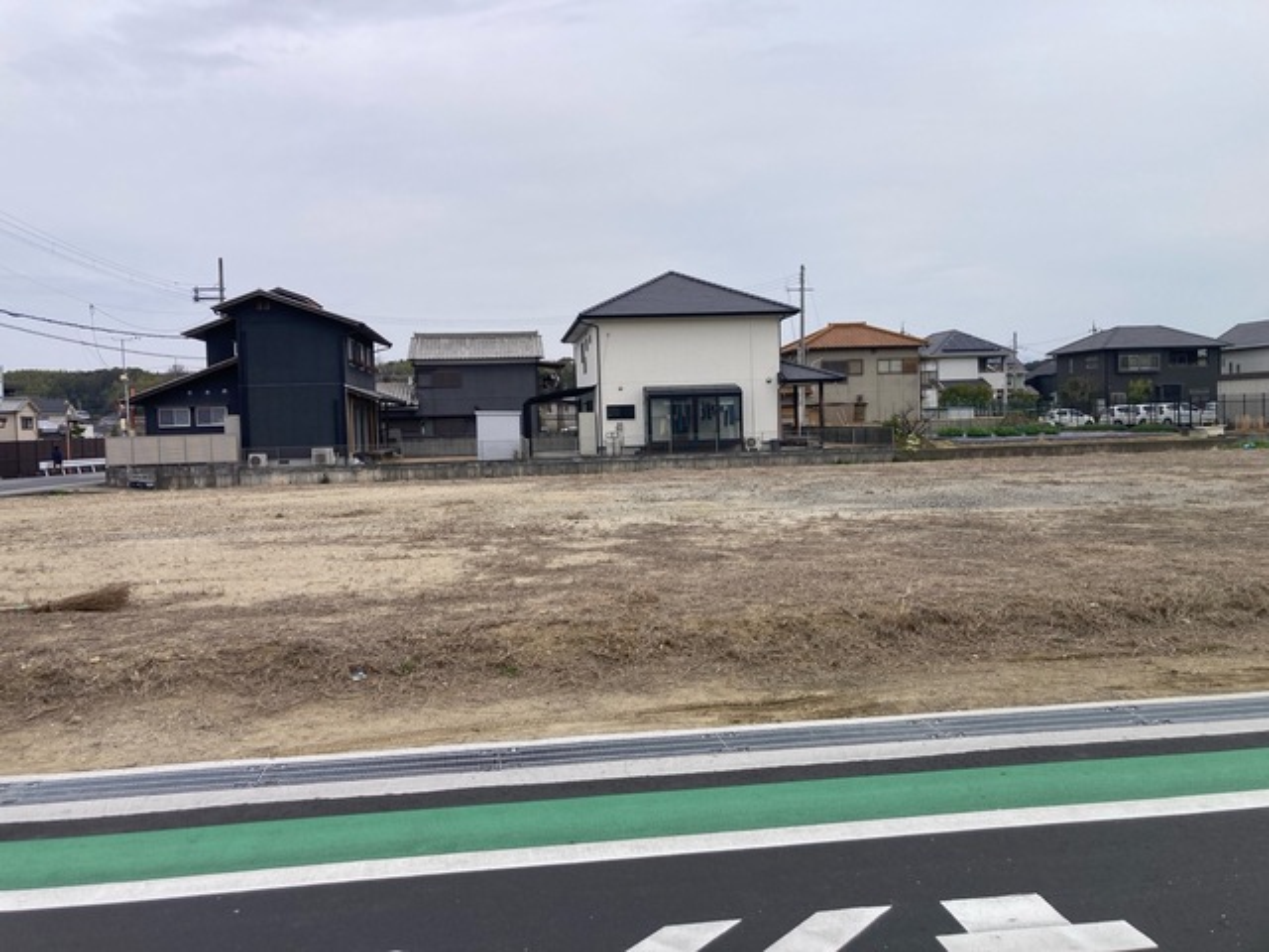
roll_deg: +1.0
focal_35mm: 28
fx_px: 1026
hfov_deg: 63.4
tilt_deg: -3.4
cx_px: 634
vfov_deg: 49.7
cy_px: 476
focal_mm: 3.99
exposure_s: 1/1312
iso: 20
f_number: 1.8
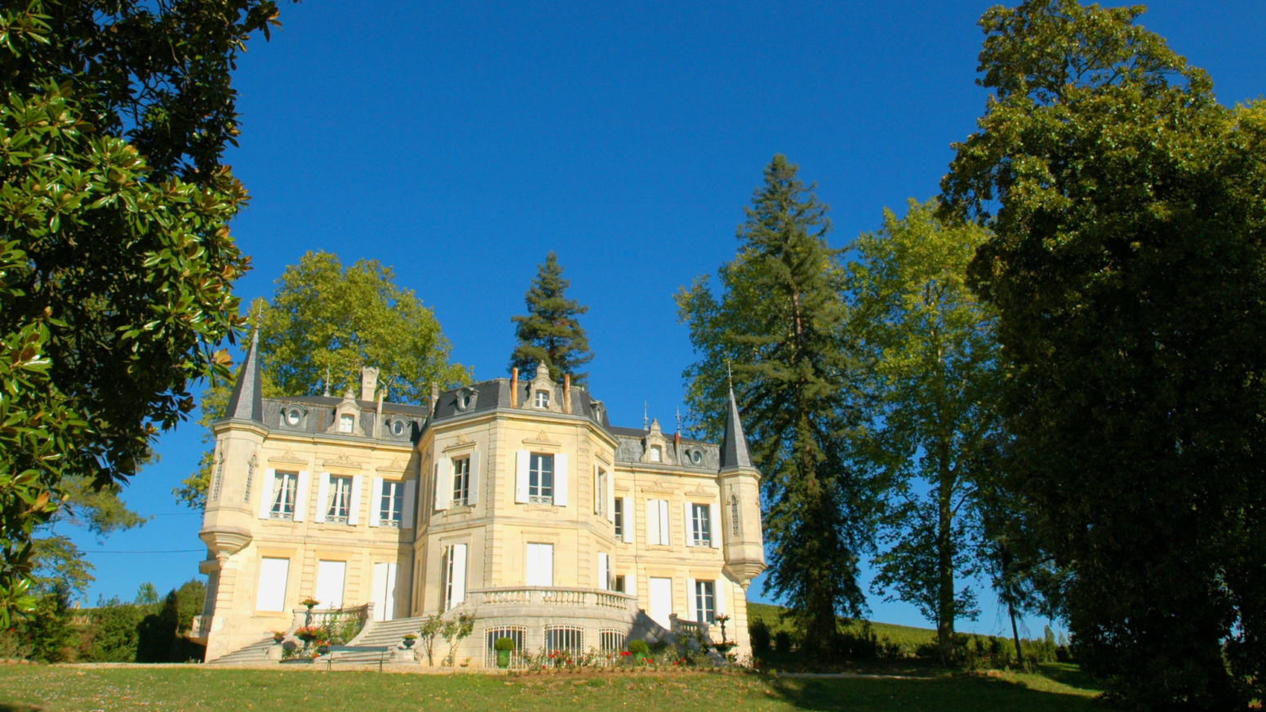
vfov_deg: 41.9
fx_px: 924
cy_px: 279
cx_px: 633
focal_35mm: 28
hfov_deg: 68.8
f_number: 7.1
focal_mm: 17
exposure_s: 1/1000
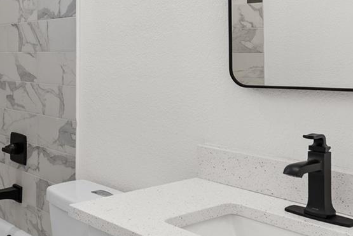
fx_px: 481
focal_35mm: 49
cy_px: 51
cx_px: 30
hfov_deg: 37.5
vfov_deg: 27.1
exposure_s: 1/10
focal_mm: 17
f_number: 8
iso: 400
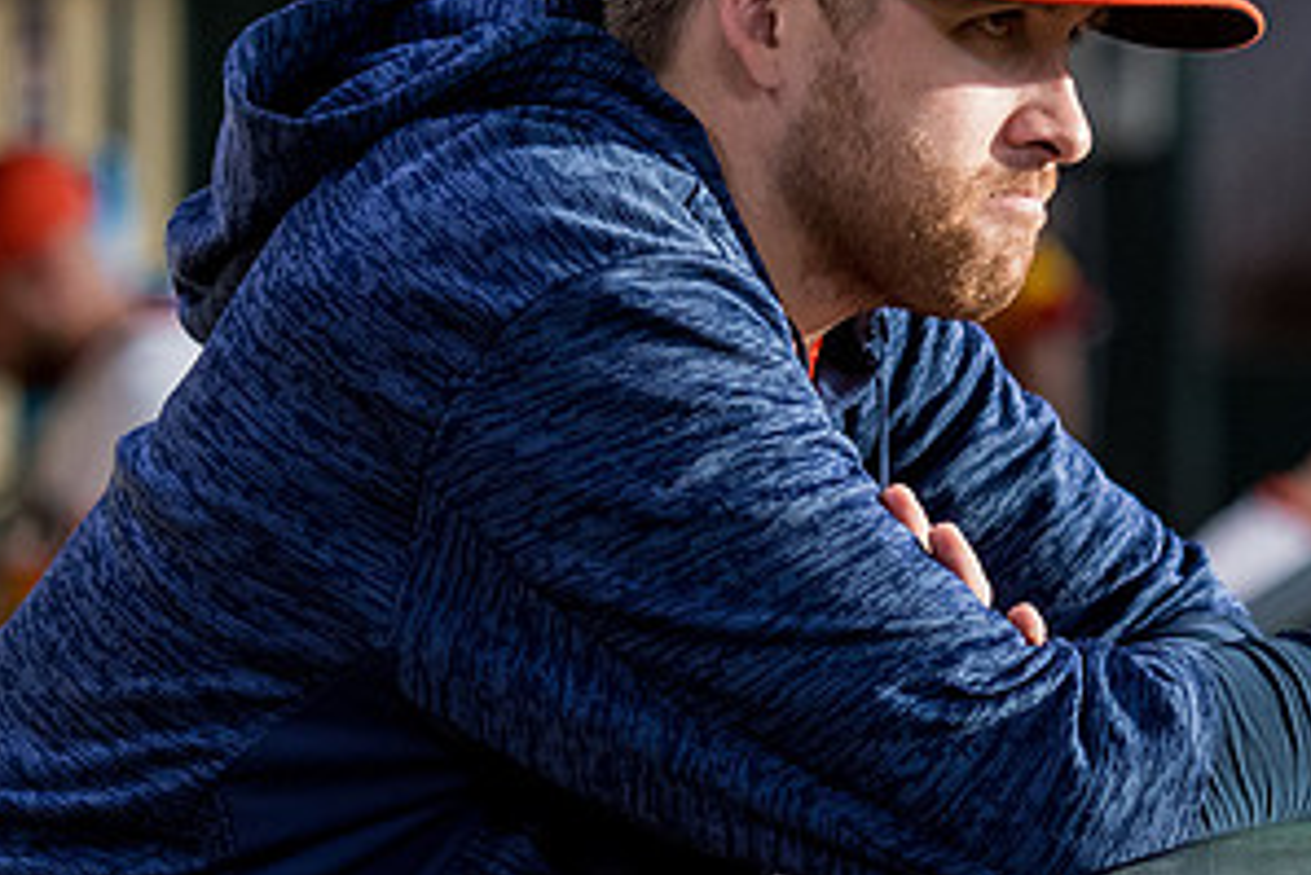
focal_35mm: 373
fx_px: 13589
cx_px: 946
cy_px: 346
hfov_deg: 5.5
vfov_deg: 3.7
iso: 2000
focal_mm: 110
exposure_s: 1/1250
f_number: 4
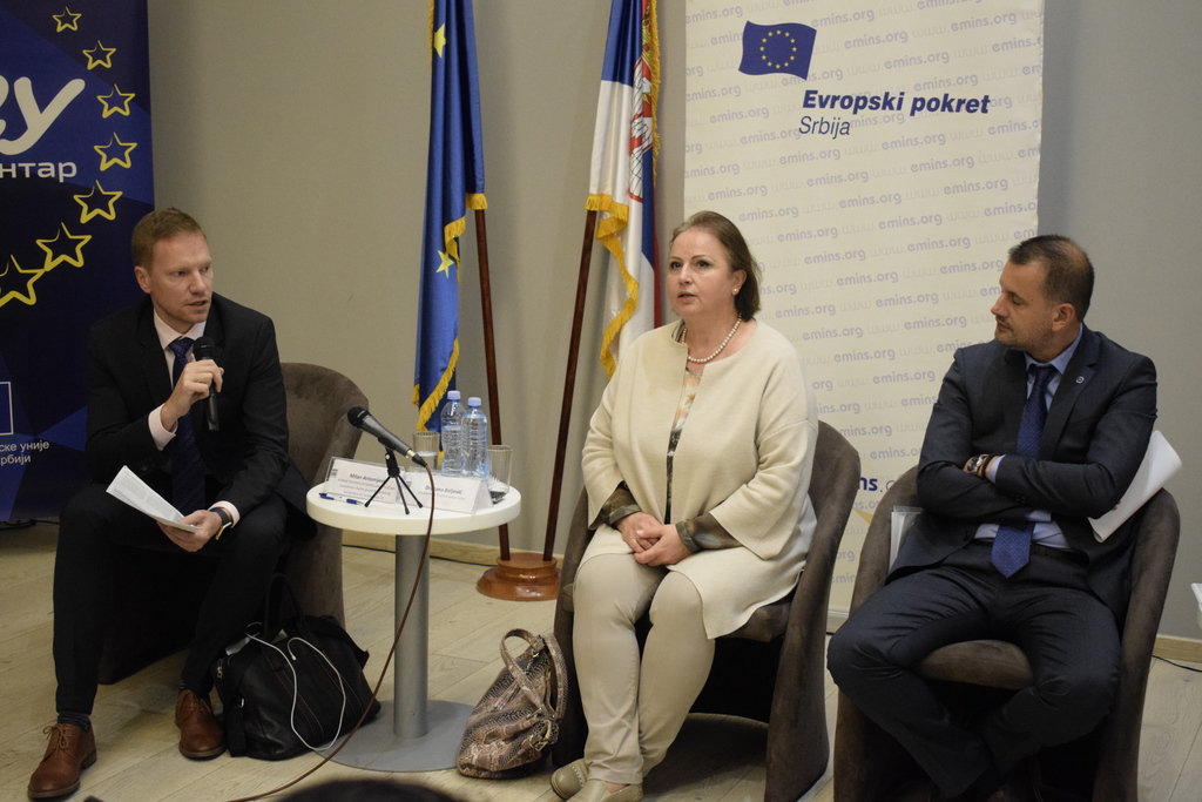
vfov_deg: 25.1
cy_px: 401
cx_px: 601
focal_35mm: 54
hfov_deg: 36.9
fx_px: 1803
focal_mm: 36
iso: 3200
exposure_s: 1/60
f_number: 4.8
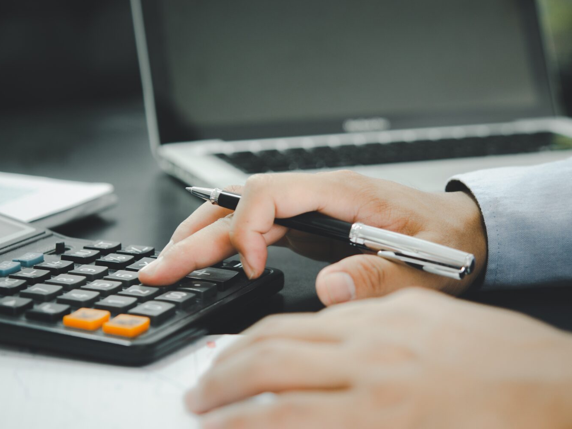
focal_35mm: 99
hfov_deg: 19.8
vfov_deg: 14.9
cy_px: 216
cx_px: 319
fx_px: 1636
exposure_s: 1/6
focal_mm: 60
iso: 250
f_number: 3.5
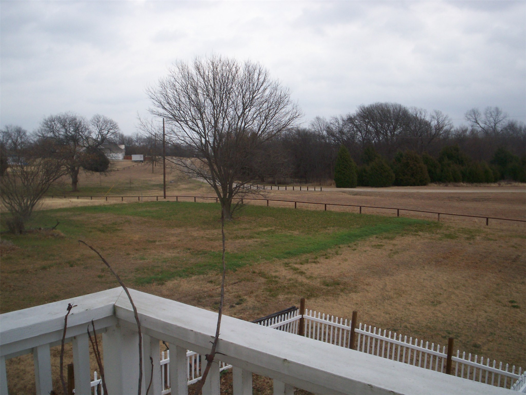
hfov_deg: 51.4
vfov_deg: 39.7
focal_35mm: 36
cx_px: 263
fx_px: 547
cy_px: 198
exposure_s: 1/355
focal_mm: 5.9
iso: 100
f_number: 4.5
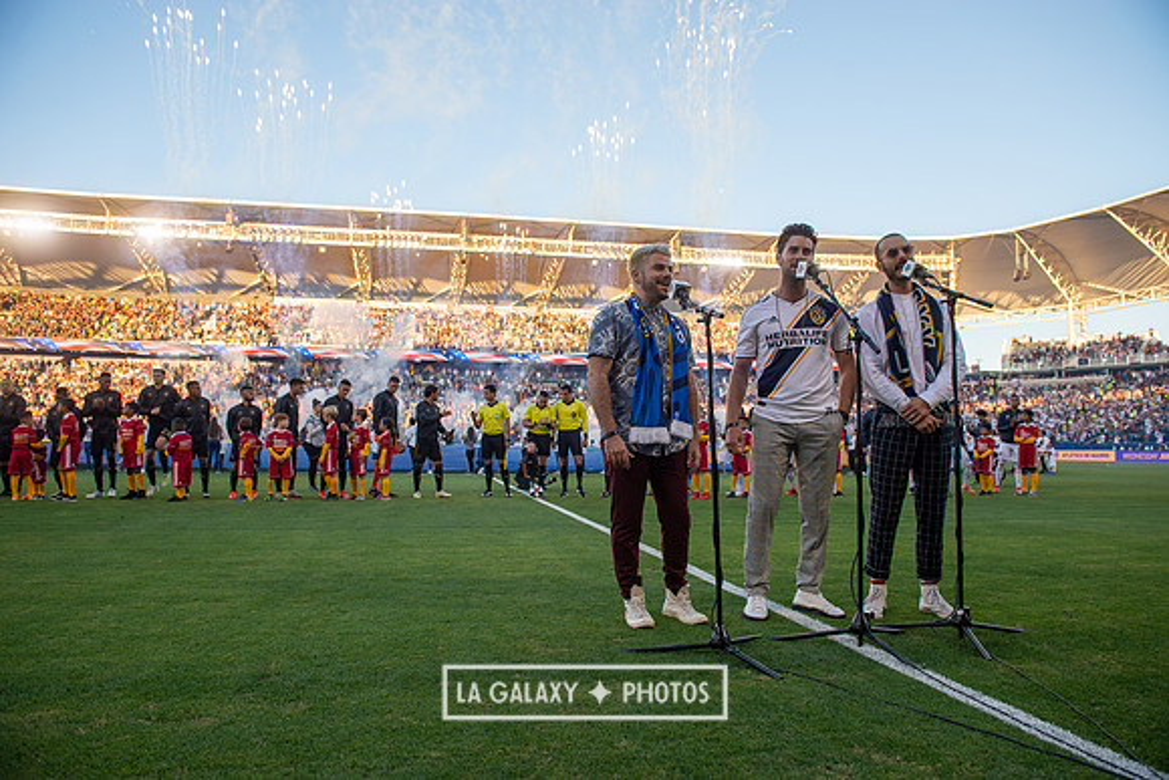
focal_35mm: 24
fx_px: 779
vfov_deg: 53.2
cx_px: 584
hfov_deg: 73.7
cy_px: 390
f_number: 4.5
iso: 160
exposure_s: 1/500
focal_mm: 24
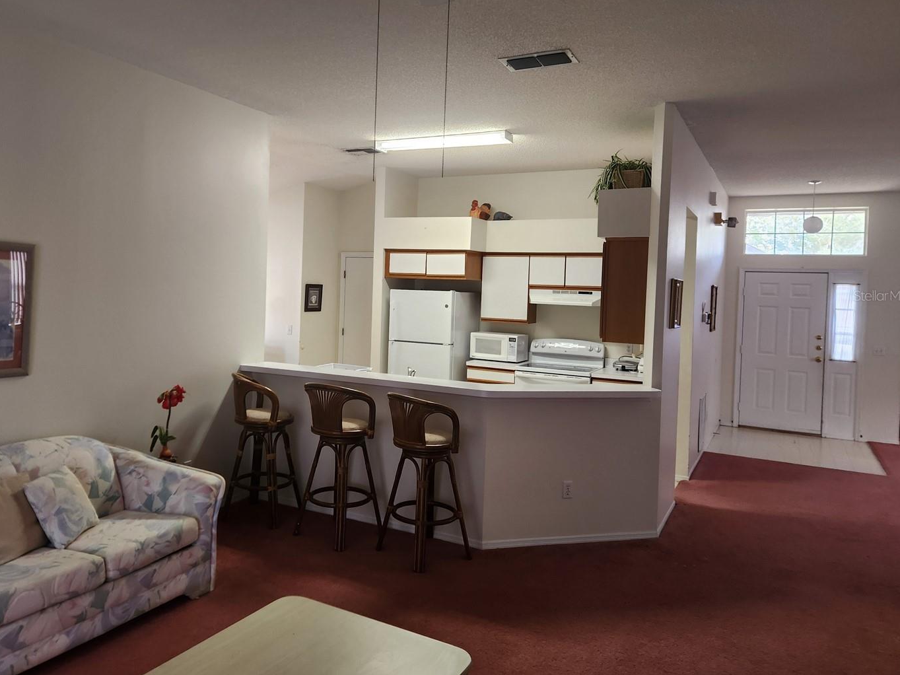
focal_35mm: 27
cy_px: 295
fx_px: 702
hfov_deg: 65.0
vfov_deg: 51.2
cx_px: 388
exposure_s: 1/60
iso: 200
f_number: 1.8
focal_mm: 5.4
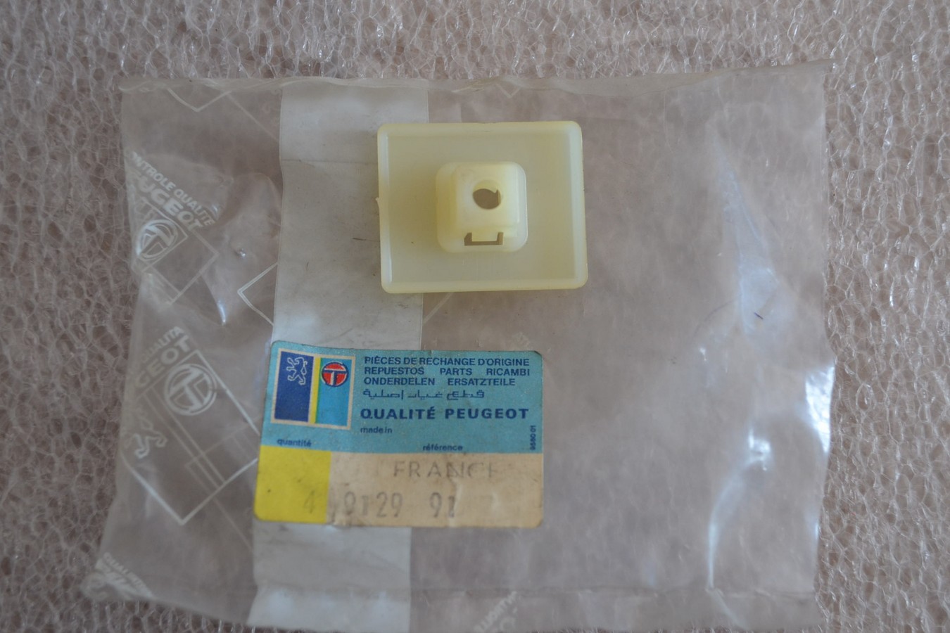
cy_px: 316
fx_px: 1187
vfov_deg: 29.9
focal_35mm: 45
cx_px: 475
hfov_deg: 43.6
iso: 450
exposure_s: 1/60
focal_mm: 30
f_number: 4.5
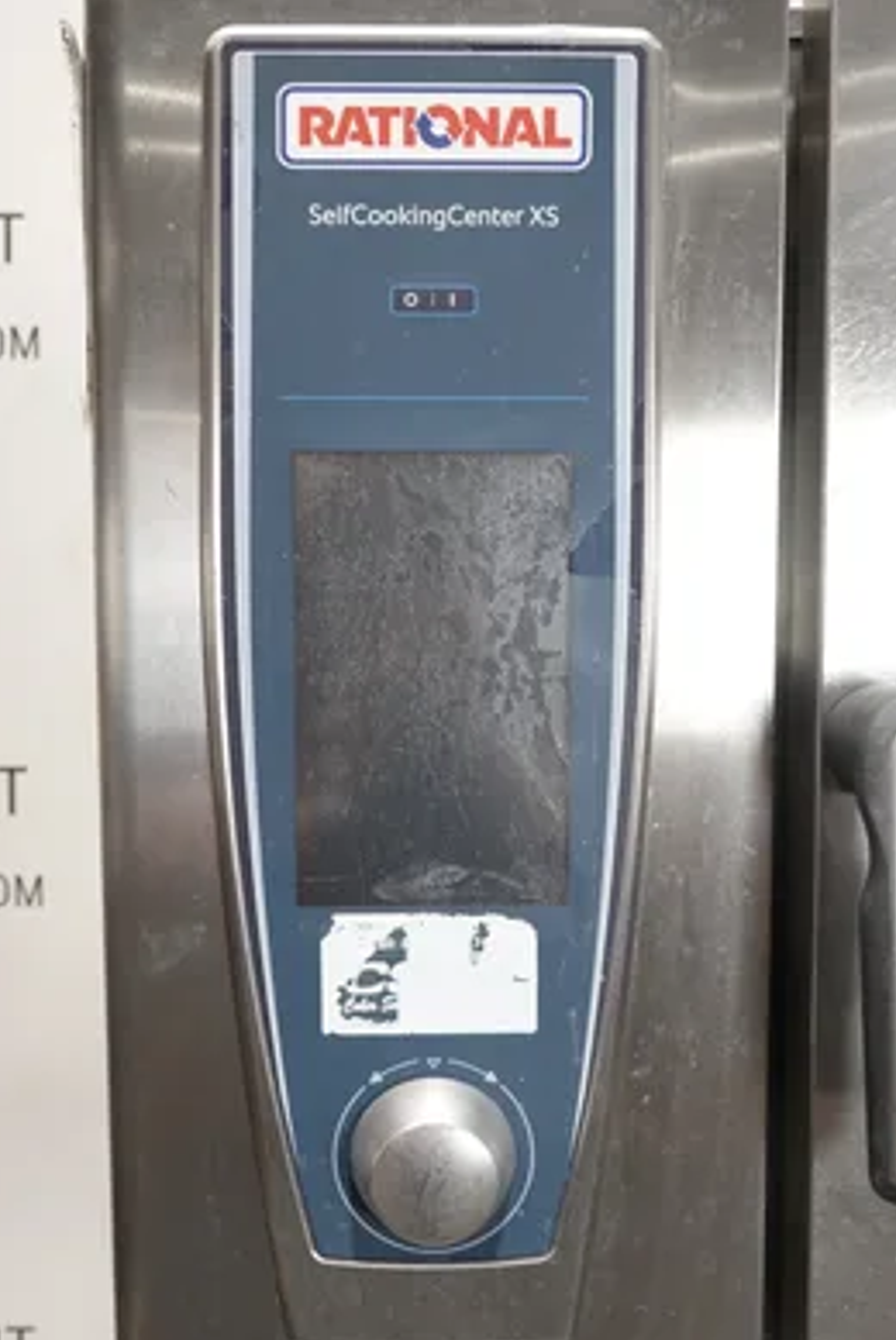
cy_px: 686
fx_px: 1342
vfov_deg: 53.1
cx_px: 446
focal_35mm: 36
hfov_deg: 36.9
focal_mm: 13.03
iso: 1000
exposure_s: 1/40
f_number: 3.5
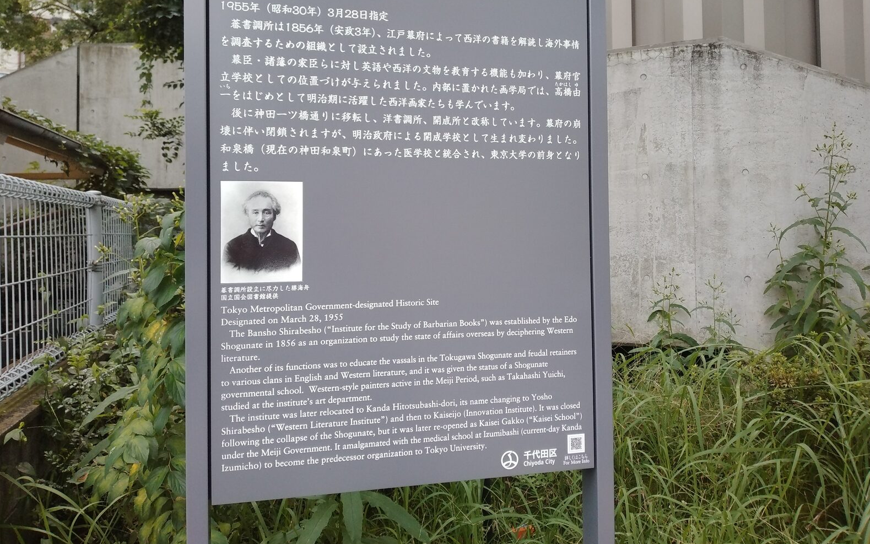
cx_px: 432
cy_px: 219
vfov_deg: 42.9
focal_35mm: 29
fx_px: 688
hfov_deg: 64.6
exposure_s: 1/60
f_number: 1.8
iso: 160
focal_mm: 3.61
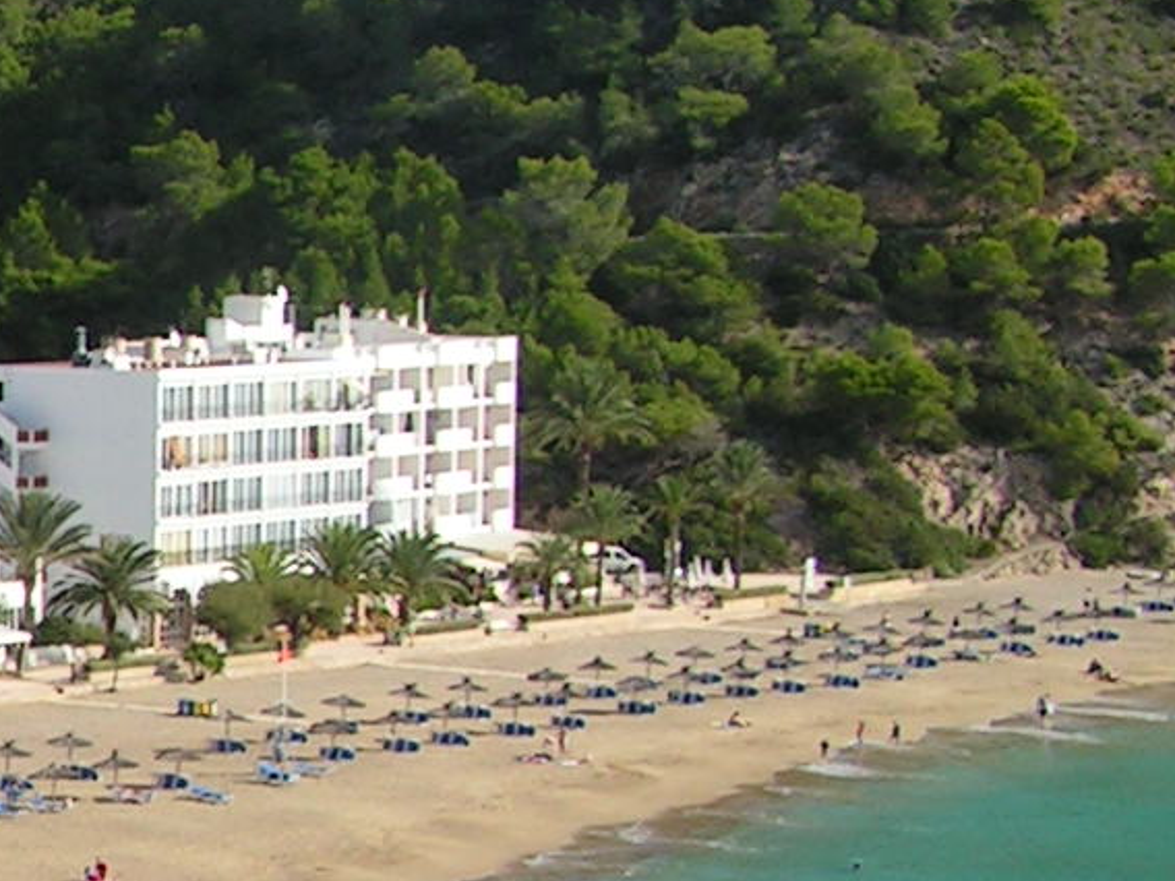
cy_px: 889
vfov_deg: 9.7
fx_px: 5159
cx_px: -809
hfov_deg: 12.1
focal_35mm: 152
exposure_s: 1/250
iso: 50
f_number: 5.6
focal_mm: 6.3
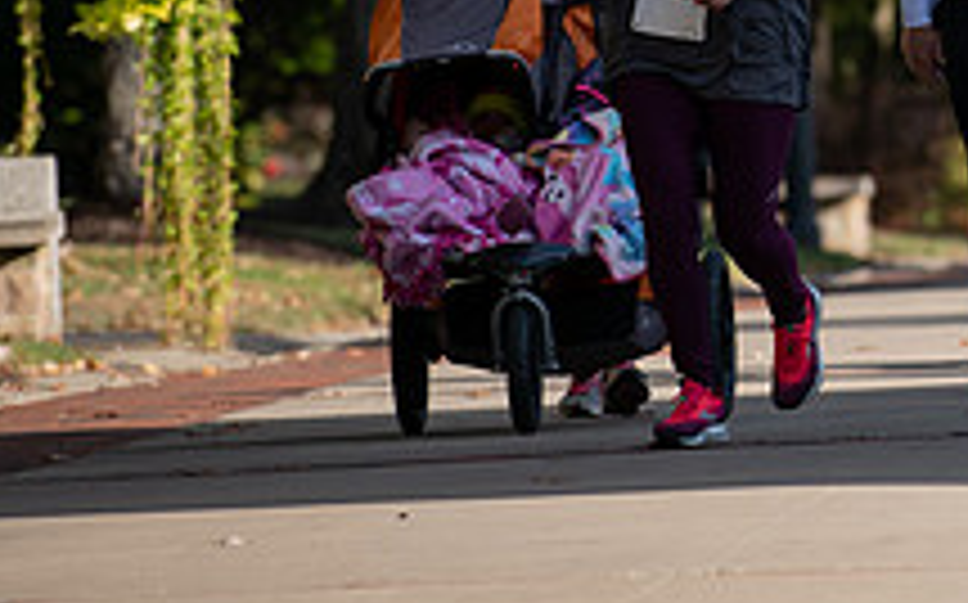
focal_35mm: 825
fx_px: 21747
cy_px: -43
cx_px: 1220
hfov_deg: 2.5
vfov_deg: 1.6
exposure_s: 1/800
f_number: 5.6
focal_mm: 300
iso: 200
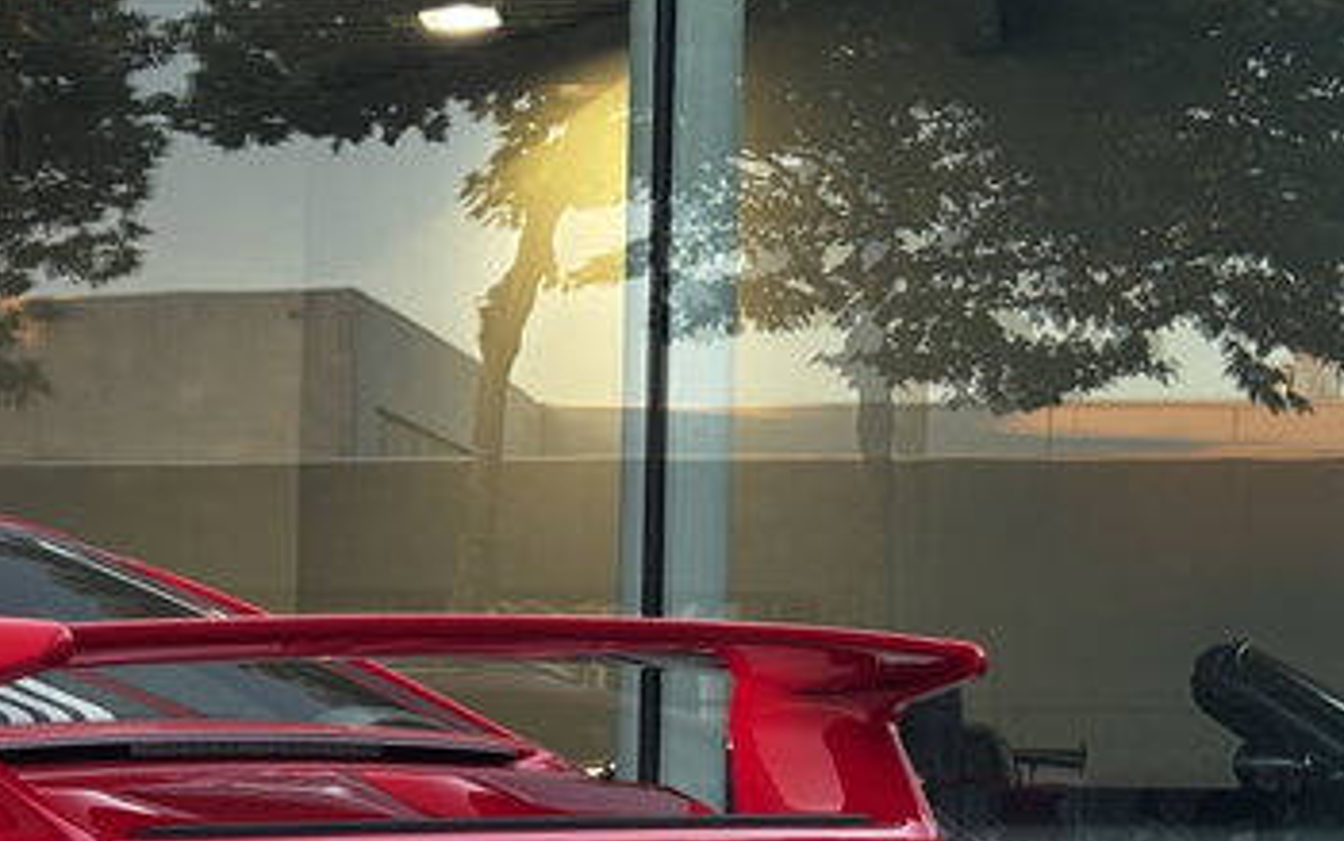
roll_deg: -1.0
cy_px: 1056
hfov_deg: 17.0
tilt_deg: -2.7
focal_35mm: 121
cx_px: 84
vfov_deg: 10.6
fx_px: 4433
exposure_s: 1/50
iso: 100
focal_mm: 5.96
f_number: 1.6
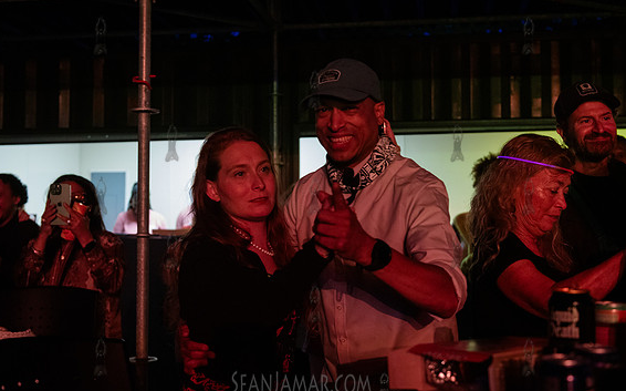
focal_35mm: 46
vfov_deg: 28.0
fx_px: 784
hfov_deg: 43.5
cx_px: 314
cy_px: 196
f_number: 3.2
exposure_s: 1/160
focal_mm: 44
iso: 6400
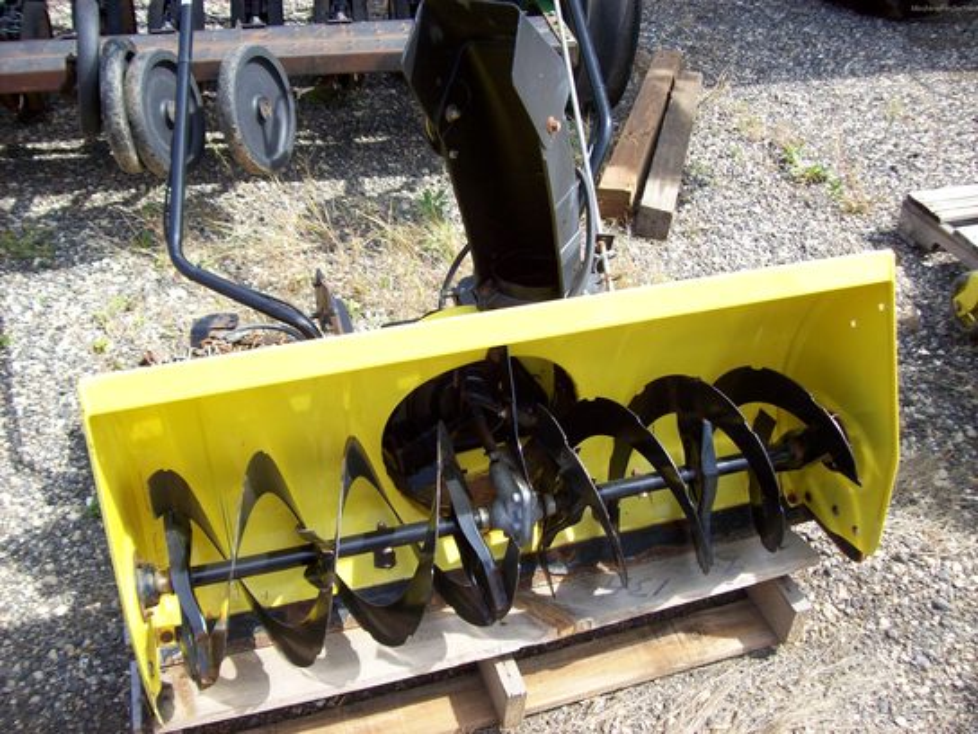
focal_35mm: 36
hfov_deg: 51.4
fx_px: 1017
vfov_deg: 39.7
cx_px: 489
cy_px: 367
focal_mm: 6
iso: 80
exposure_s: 1/488
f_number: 2.7
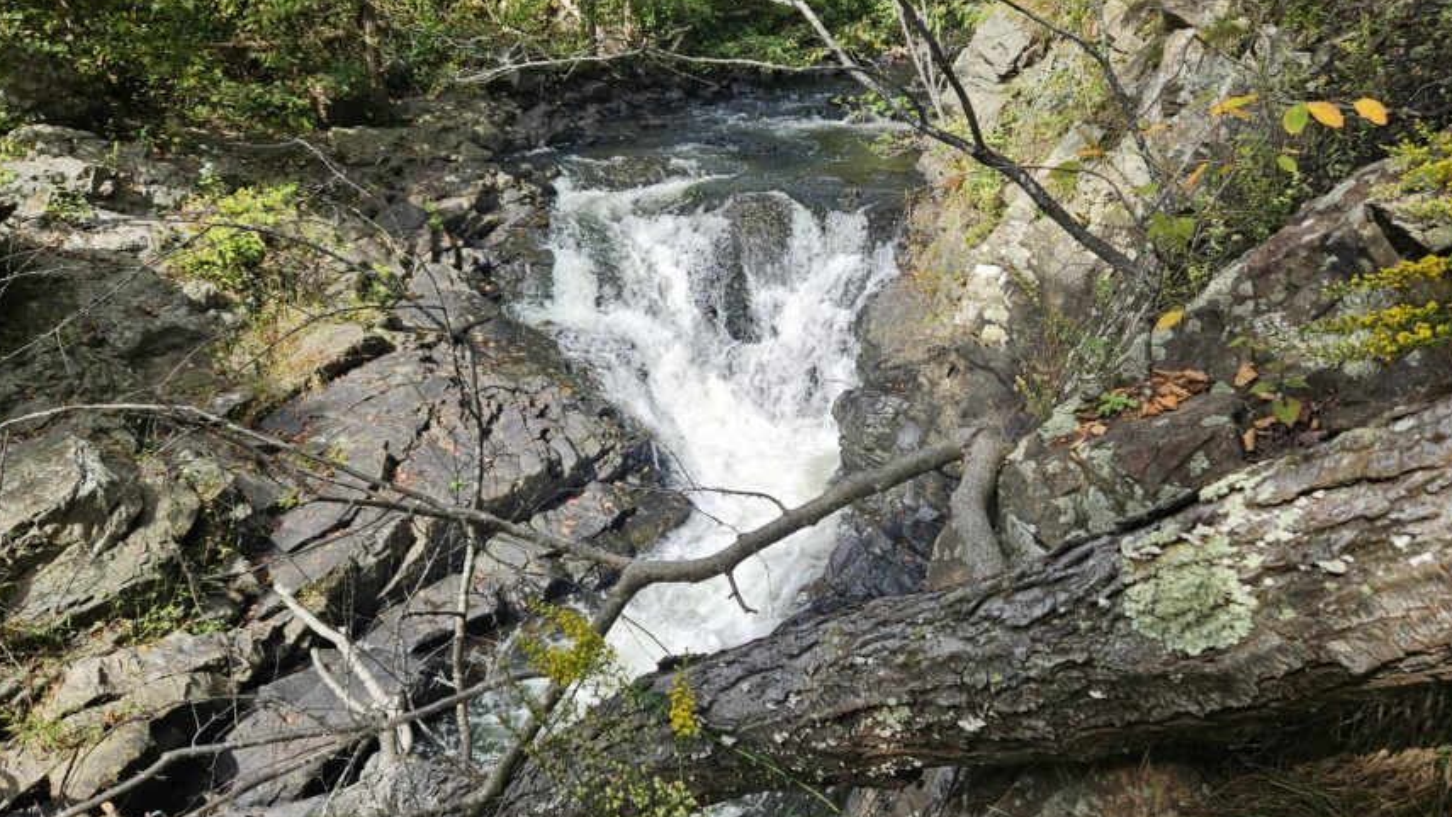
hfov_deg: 64.3
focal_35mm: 30
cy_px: 374
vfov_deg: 38.9
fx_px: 1155
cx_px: 742
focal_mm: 5.4
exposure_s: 1/1038
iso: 25
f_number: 1.8
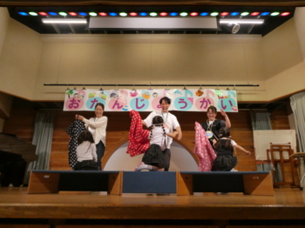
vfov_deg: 56.8
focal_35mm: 24
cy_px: 114
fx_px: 211
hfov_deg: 71.6
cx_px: 152
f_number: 3.3
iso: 320
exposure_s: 1/60
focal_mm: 4.3
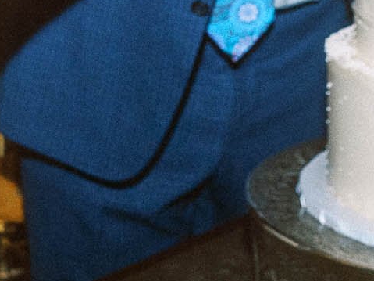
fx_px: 1707
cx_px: 139
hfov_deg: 12.5
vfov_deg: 9.1
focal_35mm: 158
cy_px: -188
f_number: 5
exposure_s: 1/13
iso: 800
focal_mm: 28
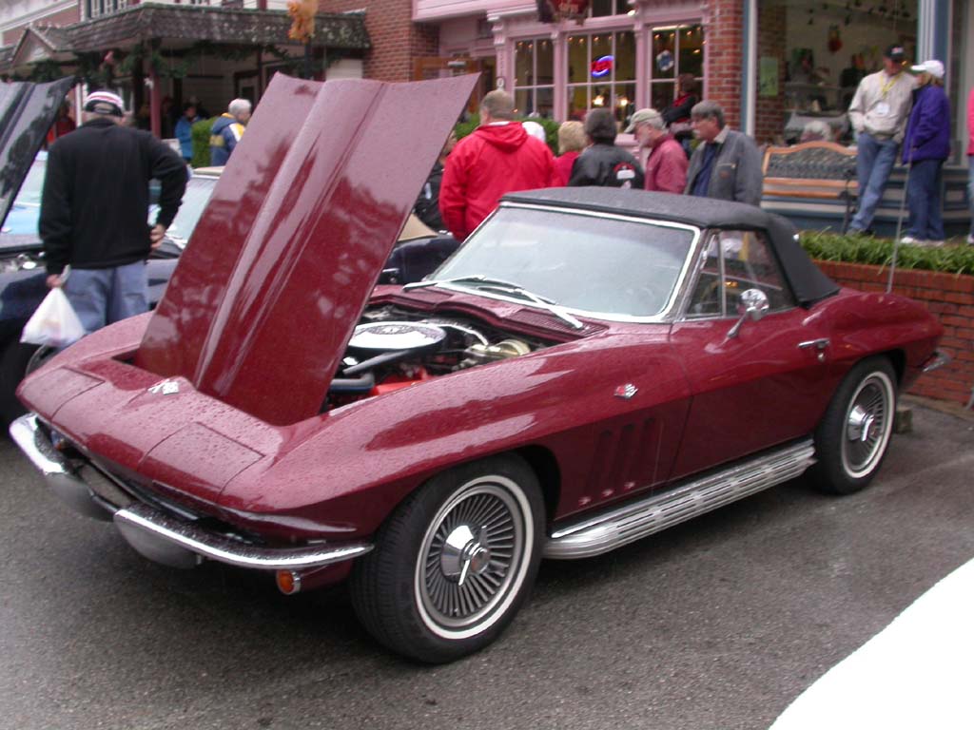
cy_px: 365
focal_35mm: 38
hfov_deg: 49.0
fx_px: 1069
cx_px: 487
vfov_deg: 37.7
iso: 100
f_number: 3.7
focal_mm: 7.85
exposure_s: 1/94.5
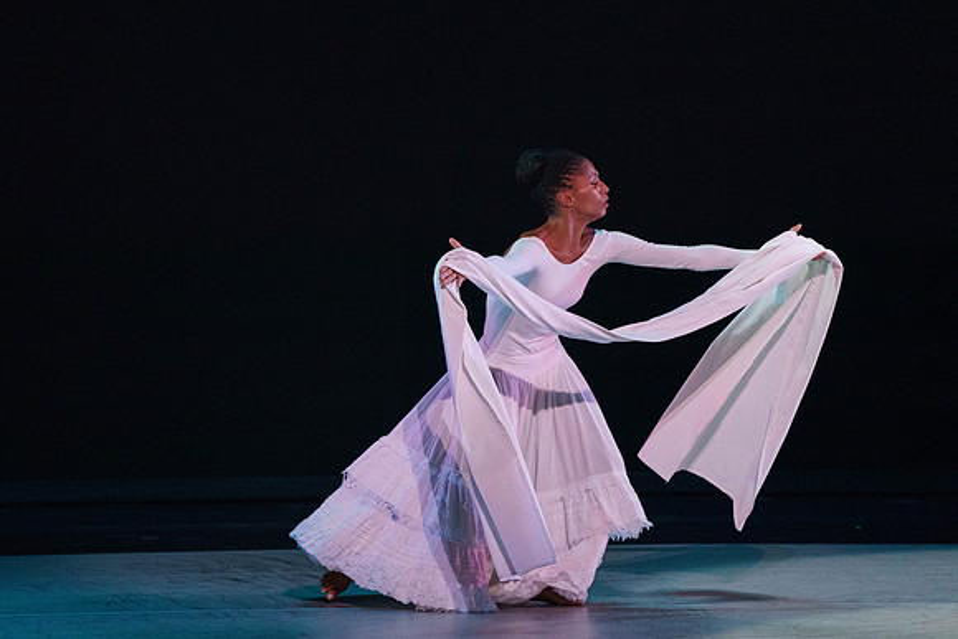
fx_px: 12693
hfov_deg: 4.3
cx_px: 406
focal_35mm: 477
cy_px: 305
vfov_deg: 2.9
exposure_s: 1/400
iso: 5000
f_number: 6.3
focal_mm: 400
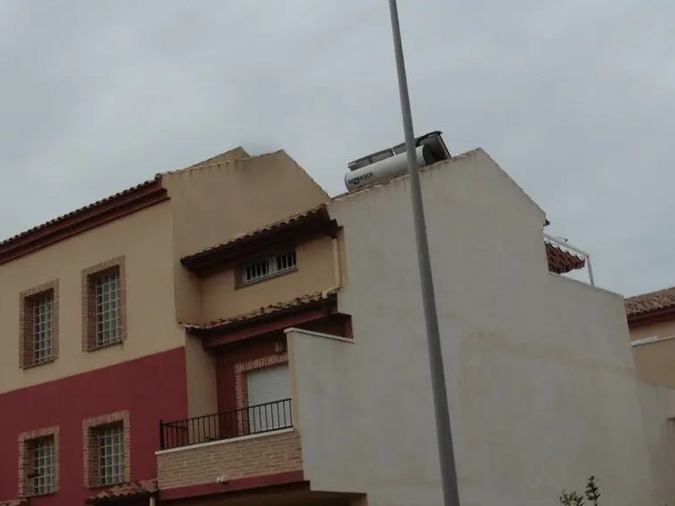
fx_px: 1111
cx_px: 131
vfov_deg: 25.7
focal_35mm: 57
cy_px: 253
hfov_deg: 32.8
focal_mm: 6.1
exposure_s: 1/1000
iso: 100
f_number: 3.7
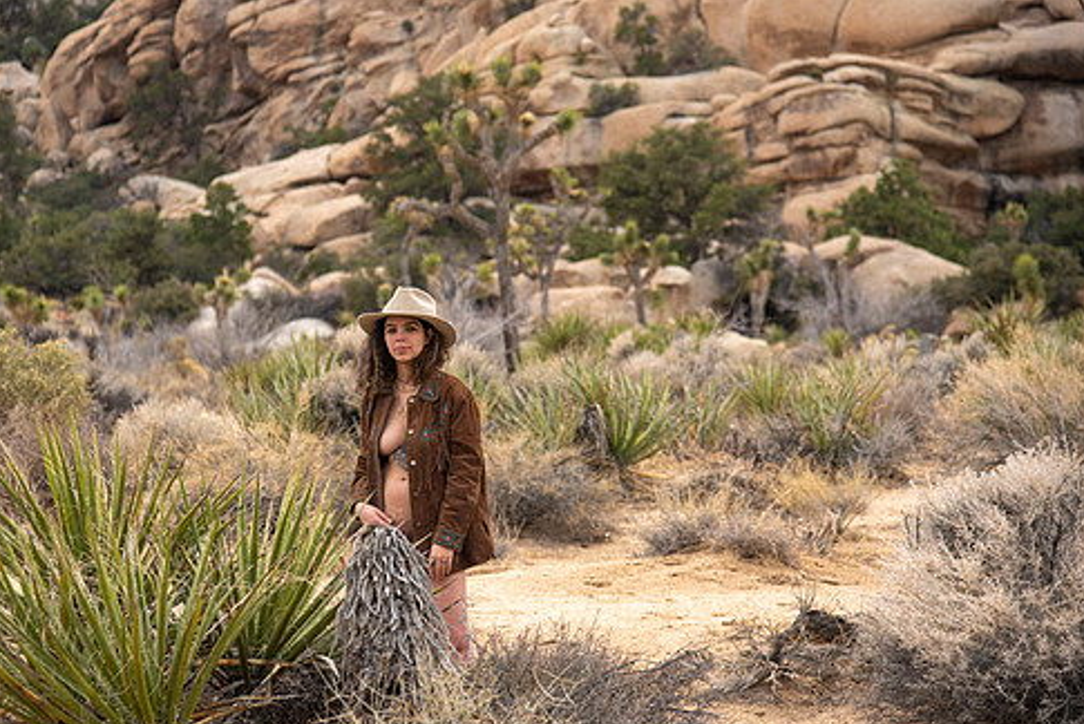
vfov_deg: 14.0
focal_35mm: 98
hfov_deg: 20.8
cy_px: 394
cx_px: 465
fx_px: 2953
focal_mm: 82
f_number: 4
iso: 100
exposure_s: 1/1600
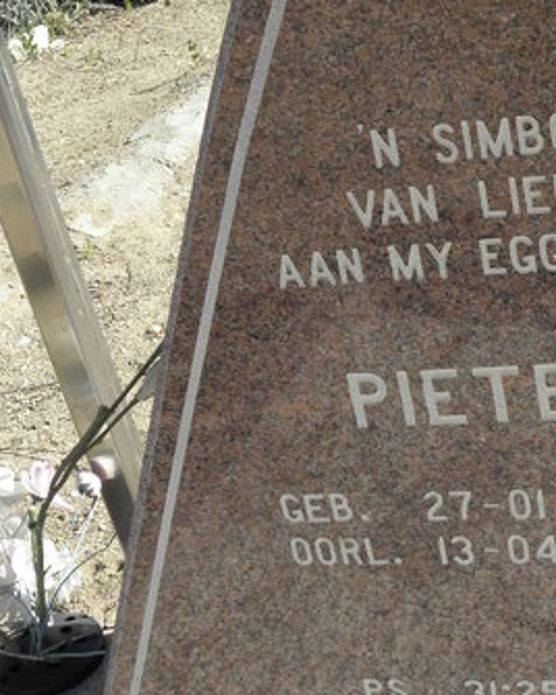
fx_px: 1296
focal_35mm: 63
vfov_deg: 30.0
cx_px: 498
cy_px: 332
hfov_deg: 23.6
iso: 64
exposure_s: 1/160
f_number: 5.6
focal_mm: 4.83
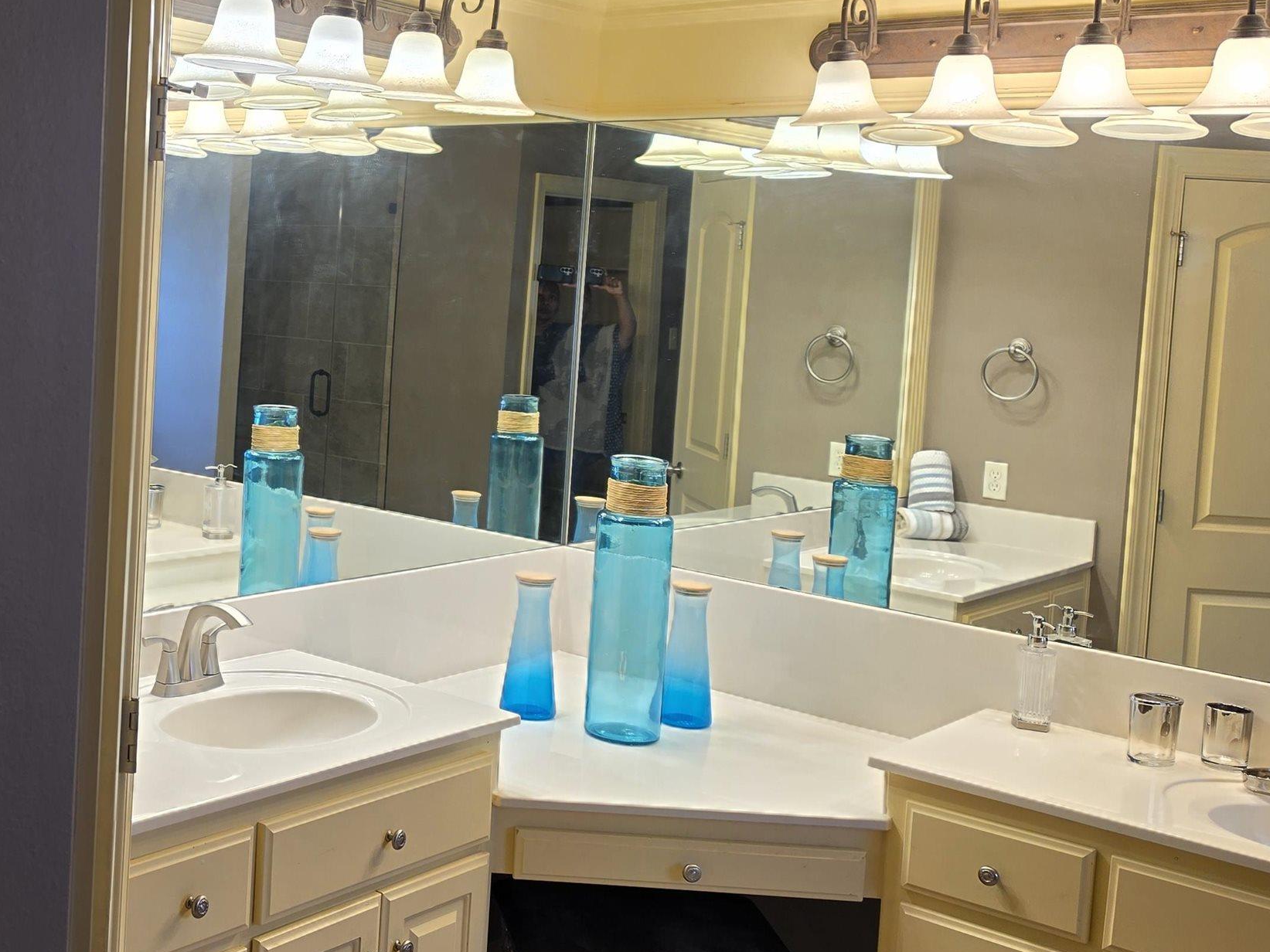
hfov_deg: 41.3
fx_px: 1577
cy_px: 355
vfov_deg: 33.4
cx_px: 195
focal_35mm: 43
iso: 50
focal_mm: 6.5
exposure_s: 1/120
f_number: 1.4
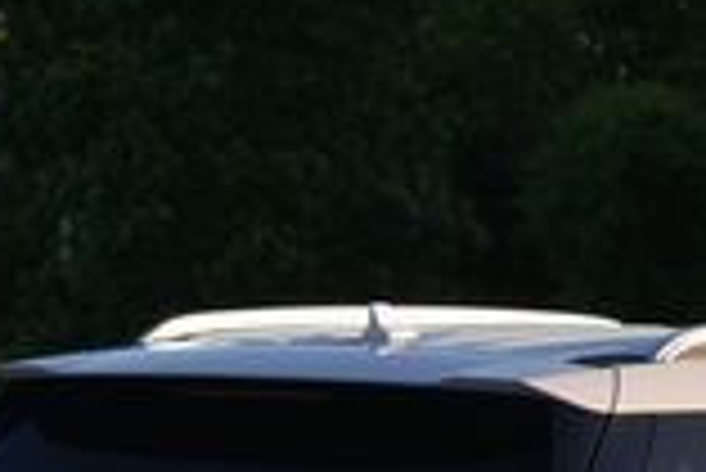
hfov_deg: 7.3
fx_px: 5516
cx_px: 728
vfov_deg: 4.9
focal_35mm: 281
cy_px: 501
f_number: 8
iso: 160
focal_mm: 46
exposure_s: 1/250
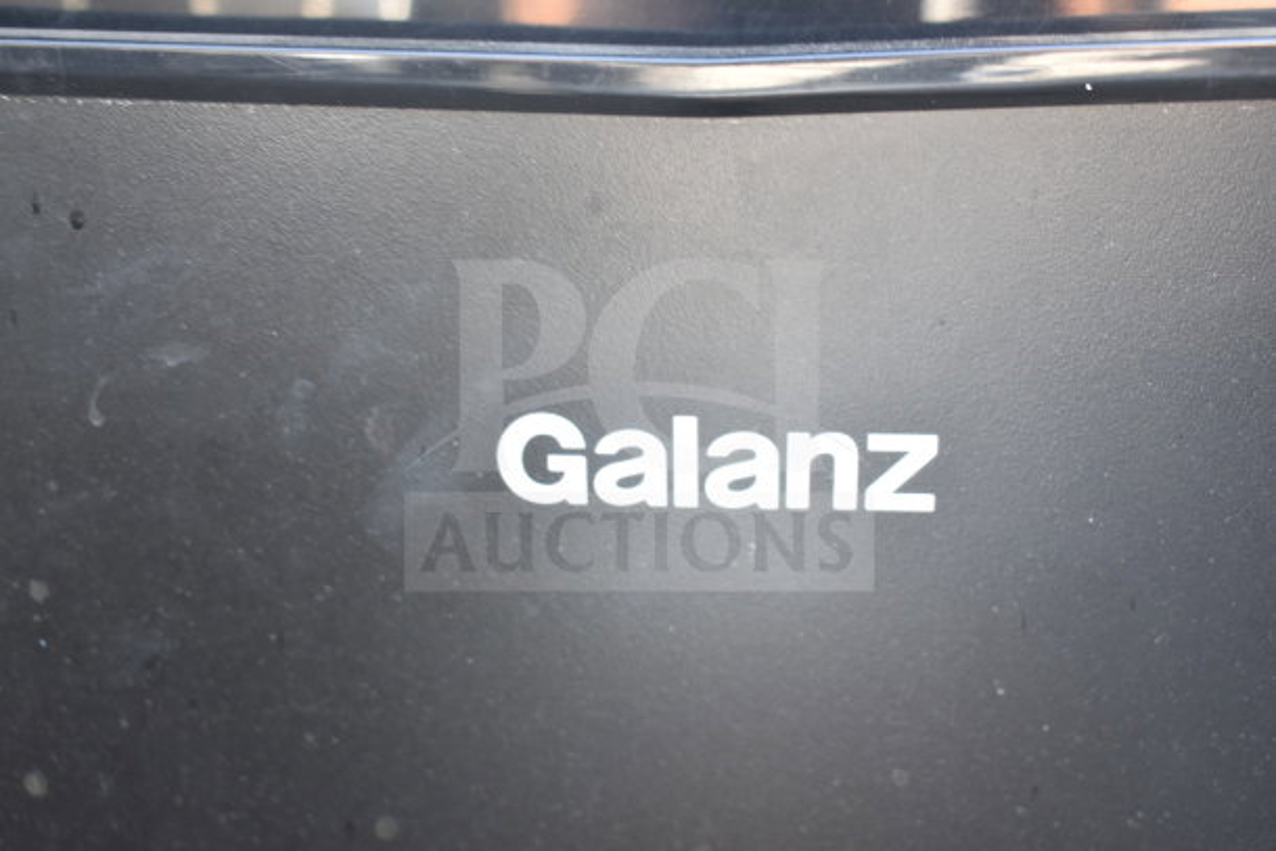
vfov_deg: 29.0
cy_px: 426
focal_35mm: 46
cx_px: 638
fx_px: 1648
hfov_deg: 42.3
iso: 560
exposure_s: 1/50
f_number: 4.2
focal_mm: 31
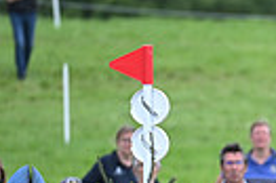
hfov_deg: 1.6
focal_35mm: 1288
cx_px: 575
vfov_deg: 1.1
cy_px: 150
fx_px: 9862
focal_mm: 290
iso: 800
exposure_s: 1/1600
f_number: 5
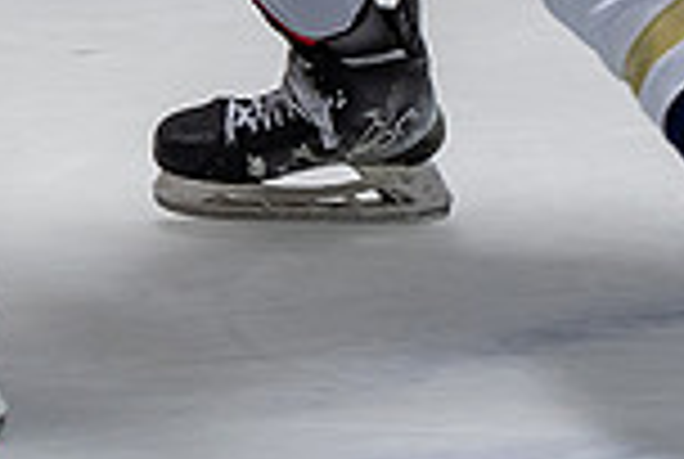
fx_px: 6149
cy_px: -456
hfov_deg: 6.2
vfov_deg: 4.2
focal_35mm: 323
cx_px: -563
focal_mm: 45
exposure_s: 1/250
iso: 400
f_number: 4
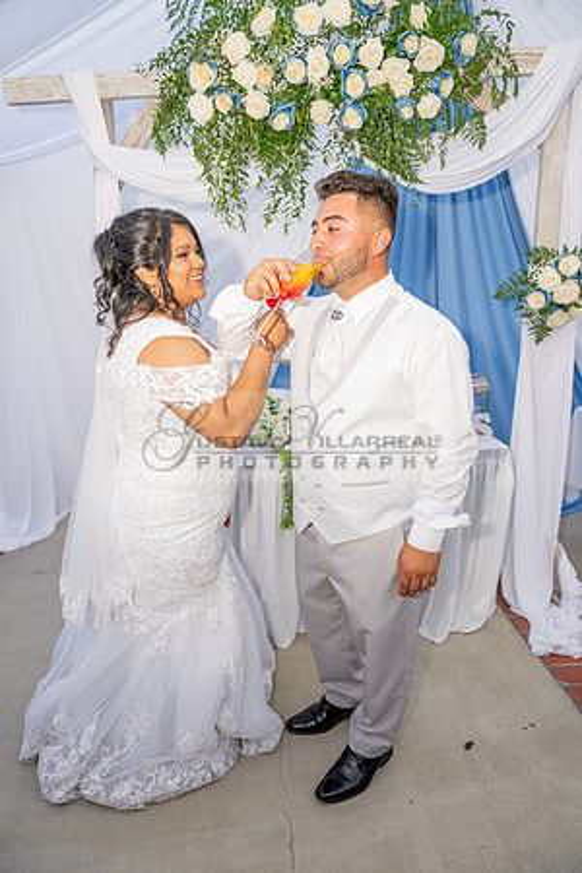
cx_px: 291
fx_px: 582
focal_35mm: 24
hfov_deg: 53.1
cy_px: 436
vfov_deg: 73.7
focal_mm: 24
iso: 250
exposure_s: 1/100
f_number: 3.2
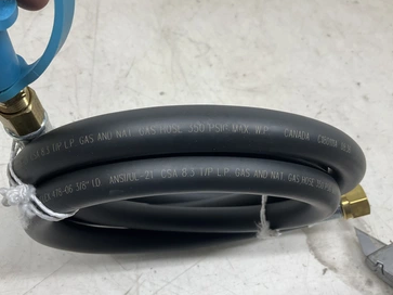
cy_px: 150
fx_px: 363
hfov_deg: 56.8
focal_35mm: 32
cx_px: 188
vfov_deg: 44.1
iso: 50
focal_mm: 3
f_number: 1.8
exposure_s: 1/120
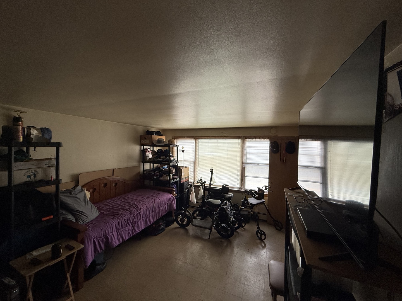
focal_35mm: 14
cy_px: 150
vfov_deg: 85.7
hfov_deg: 102.1
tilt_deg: -0.7
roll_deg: -0.8
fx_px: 163
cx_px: 201
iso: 125
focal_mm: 2.22
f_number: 2.2
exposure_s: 1/99
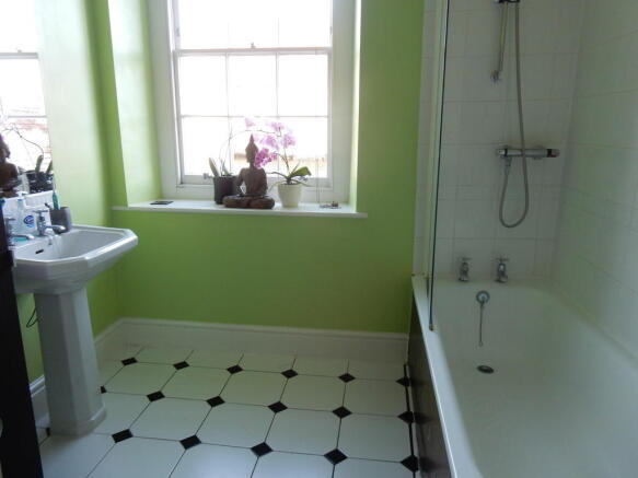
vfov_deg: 54.9
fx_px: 461
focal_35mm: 25
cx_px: 319
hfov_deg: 69.4
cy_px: 239
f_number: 3.7
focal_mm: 4.5
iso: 250
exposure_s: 1/30
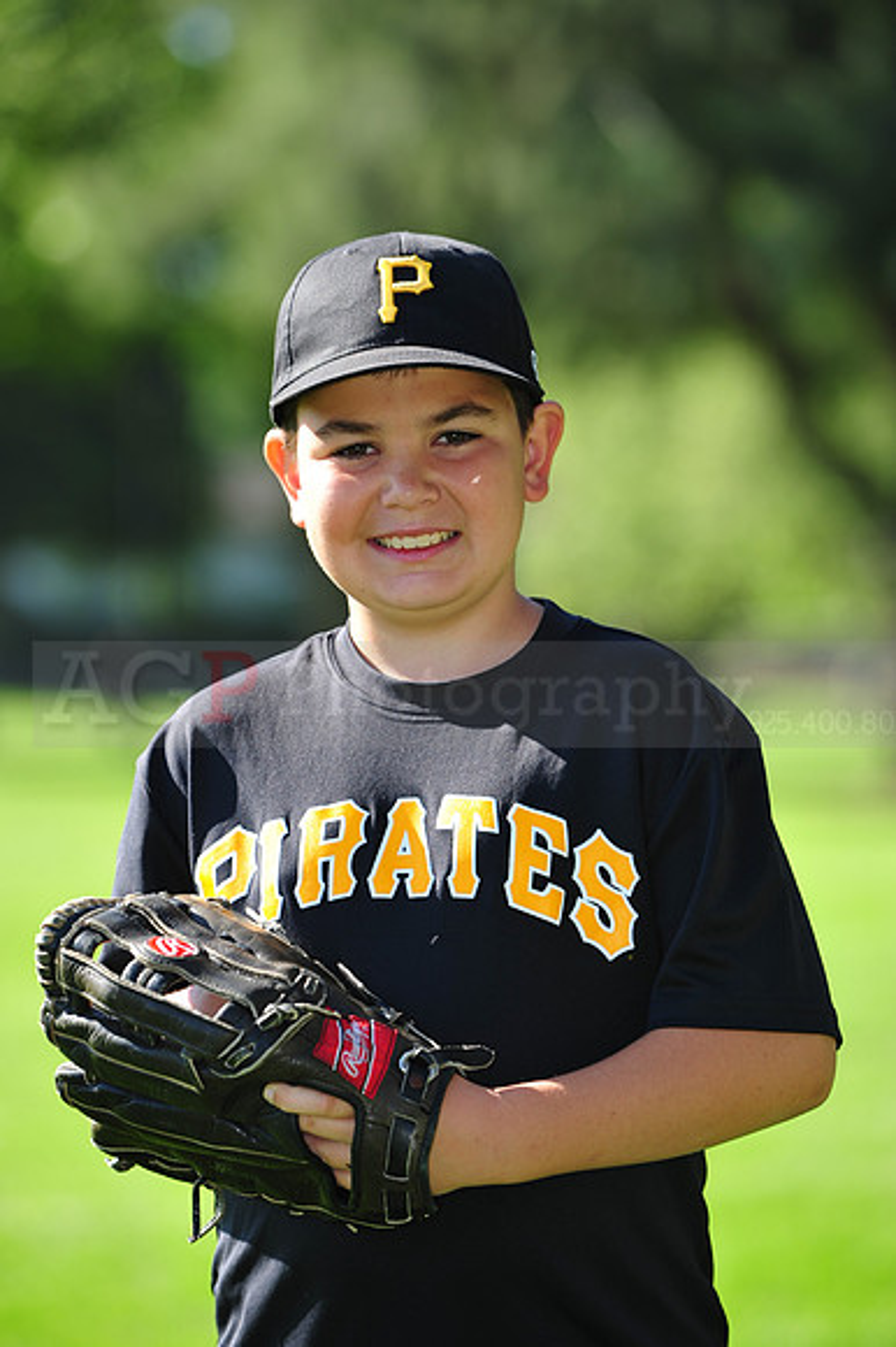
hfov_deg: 7.8
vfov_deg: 11.8
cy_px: 674
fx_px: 6541
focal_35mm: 175
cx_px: 448
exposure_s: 1/400
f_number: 5
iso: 200
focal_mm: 175
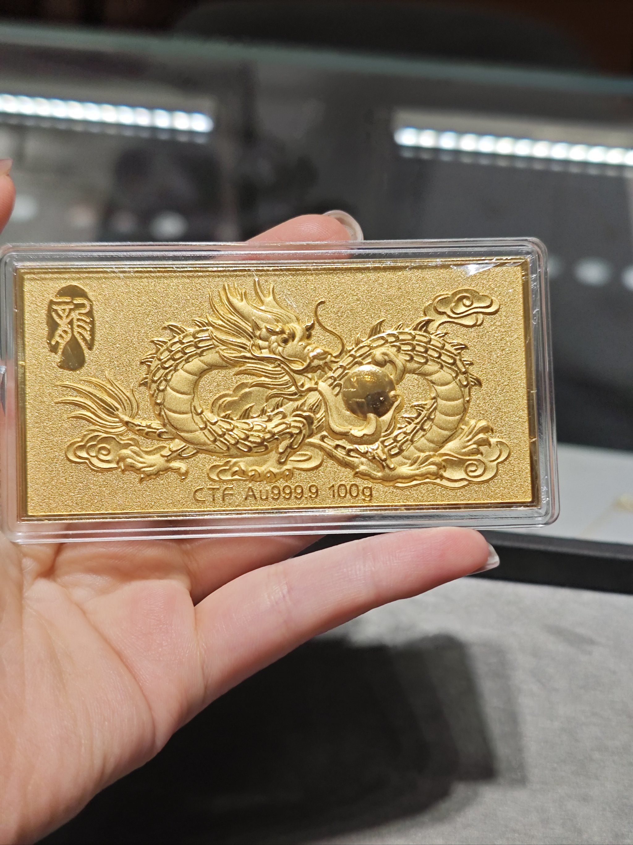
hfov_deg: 31.5
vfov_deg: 41.2
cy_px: 422
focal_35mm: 46
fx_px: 1122
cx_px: 316
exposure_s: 1/1429
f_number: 1.6
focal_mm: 6.55
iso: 50
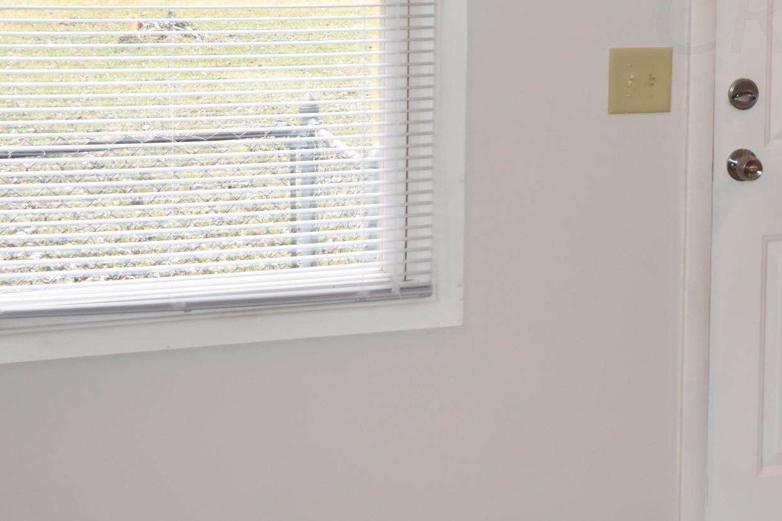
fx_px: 1981
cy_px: 13
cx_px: 842
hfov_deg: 21.3
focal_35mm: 91
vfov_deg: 14.8
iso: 640
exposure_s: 1/125
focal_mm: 25
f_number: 5.6
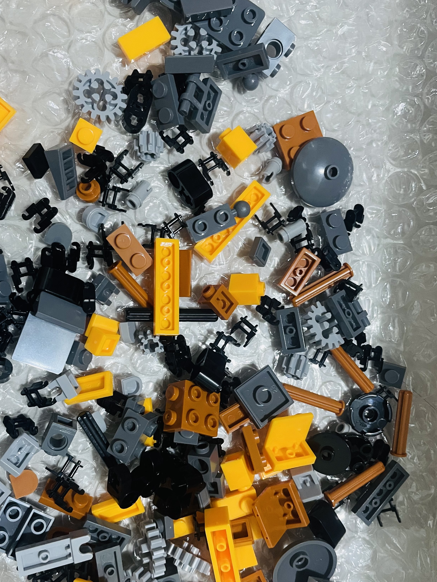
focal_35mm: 32
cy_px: 327
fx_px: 539
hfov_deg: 44.1
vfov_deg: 56.6
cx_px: 194
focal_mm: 4.2
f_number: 1.6
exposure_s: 1/33
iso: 400
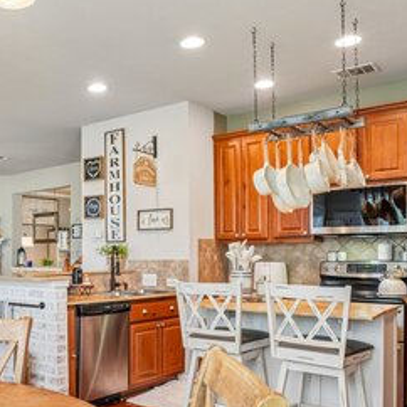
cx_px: 39
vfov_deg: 45.6
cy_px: 258
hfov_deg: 42.2
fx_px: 479
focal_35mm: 36
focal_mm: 16
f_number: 8
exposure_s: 1/20
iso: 400
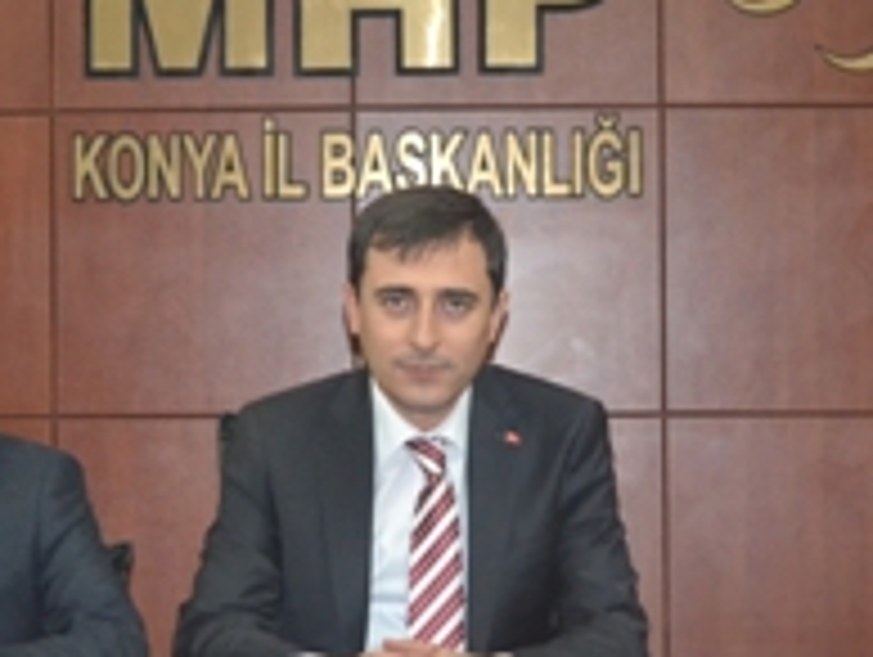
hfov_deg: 19.0
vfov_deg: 14.4
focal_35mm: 103
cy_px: 439
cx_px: 328
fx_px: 2604
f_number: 4.2
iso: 3200
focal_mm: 31
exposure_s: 1/60
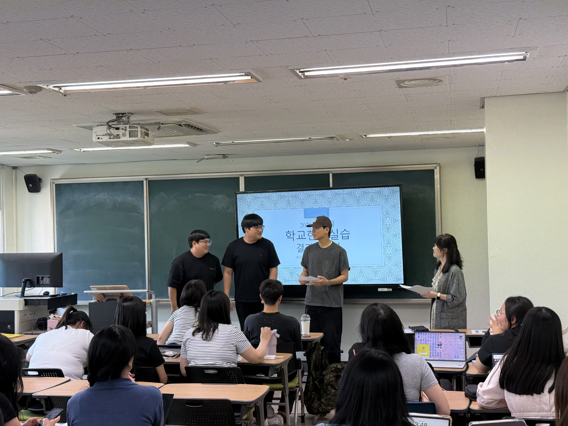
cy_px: 213
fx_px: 788
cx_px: 284
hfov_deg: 39.7
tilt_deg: +1.6
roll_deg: +1.1
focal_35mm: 48
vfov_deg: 30.3
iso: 100
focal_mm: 6.76
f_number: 1.78
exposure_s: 1/120
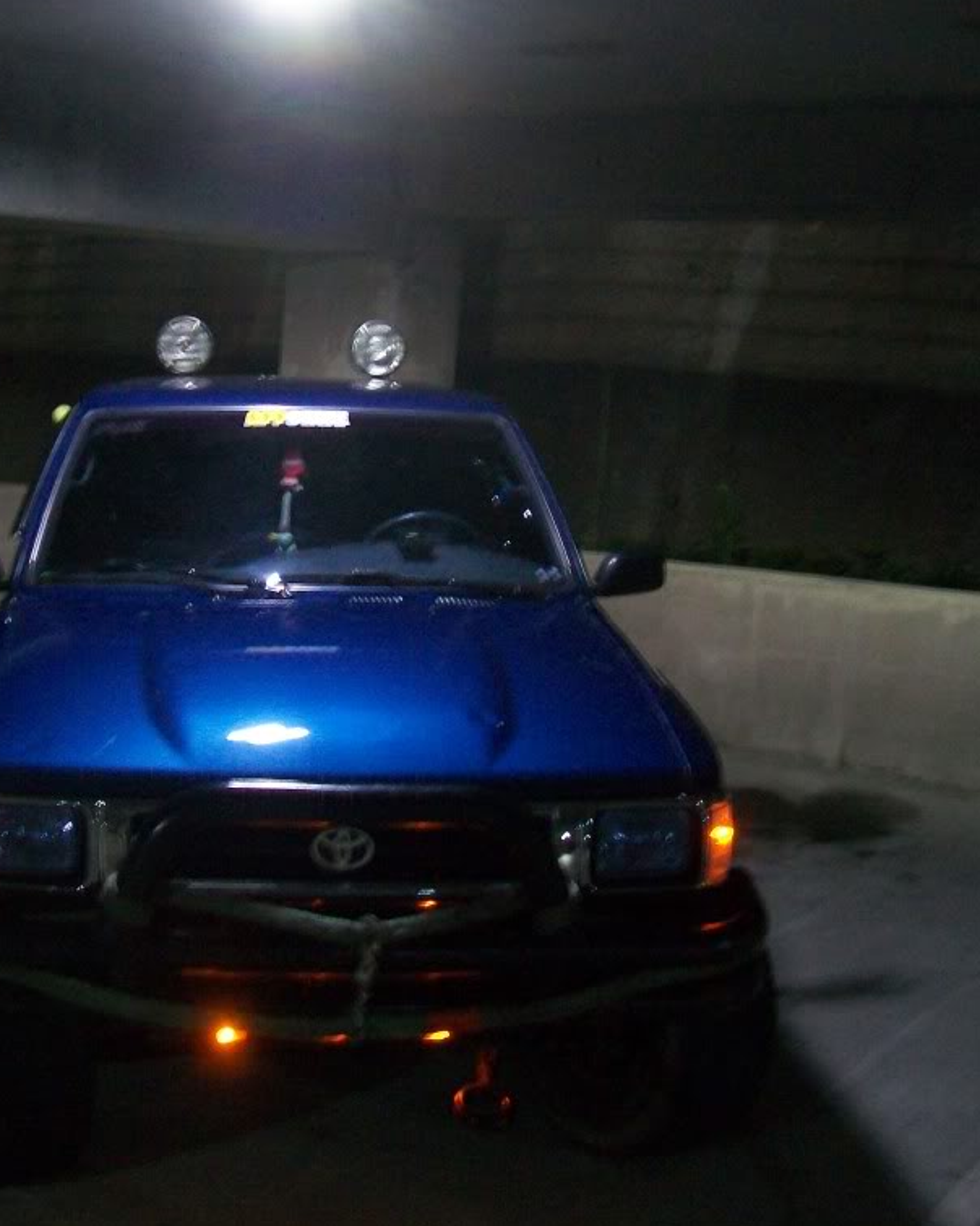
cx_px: 260
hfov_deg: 32.9
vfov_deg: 41.2
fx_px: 1631
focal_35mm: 45
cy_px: 611
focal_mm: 6.1
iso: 200
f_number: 2.7
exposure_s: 1/8
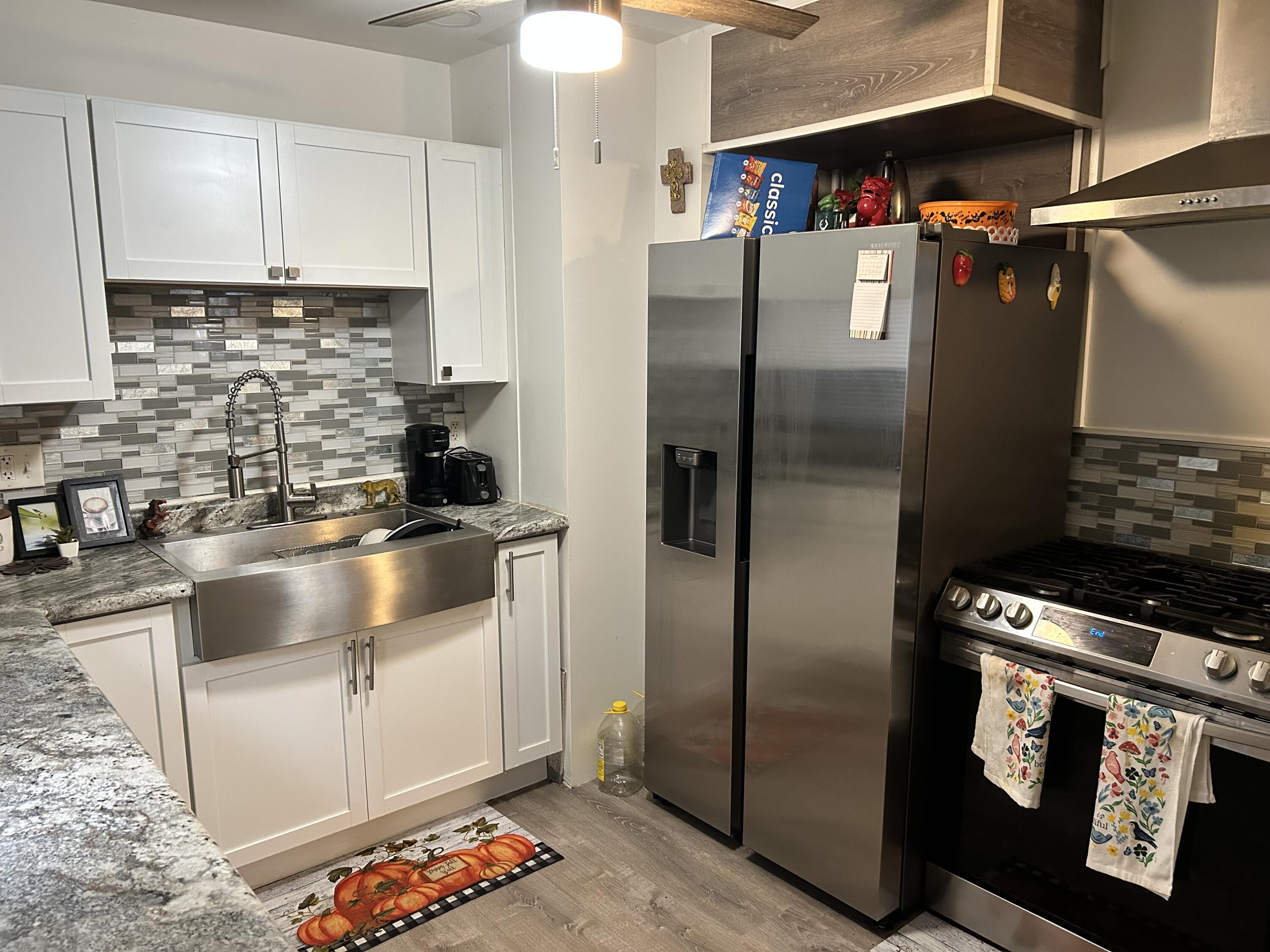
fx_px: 954
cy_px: 476
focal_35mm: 26
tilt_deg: -9.0
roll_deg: +1.1
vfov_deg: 53.1
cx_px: 635
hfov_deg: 67.3
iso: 400
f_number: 1.5
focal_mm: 5.7
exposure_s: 1/60
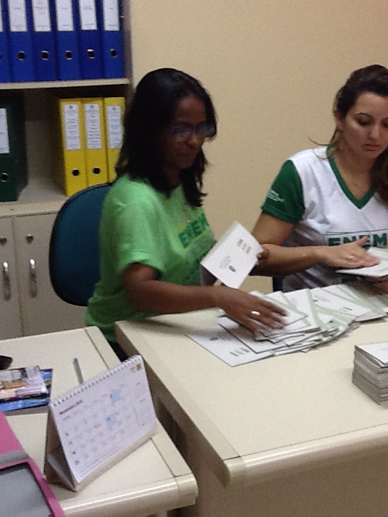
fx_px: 642
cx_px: 327
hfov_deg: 32.4
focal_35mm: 43
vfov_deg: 43.8
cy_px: 260
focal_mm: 2.03
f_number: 2.4
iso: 100
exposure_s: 1/30
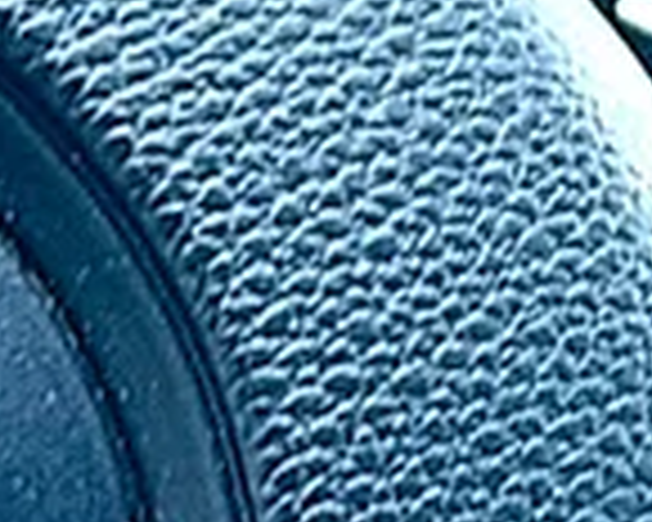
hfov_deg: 9.5
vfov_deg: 8.3
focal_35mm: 184
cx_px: 1470
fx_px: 3551
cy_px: 578
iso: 64
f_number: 1.78
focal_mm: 6.86
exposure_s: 1/50
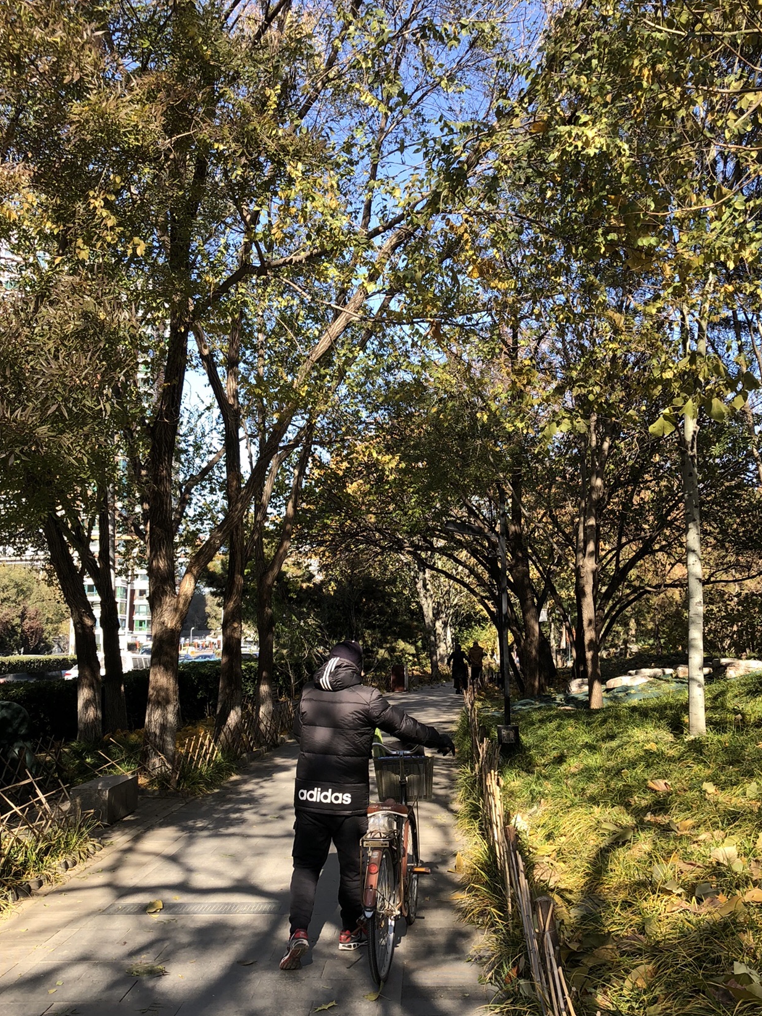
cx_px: 431
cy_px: 574
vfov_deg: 53.8
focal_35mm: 34
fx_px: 998
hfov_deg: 41.7
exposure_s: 1/448
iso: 20
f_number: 1.8
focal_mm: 4
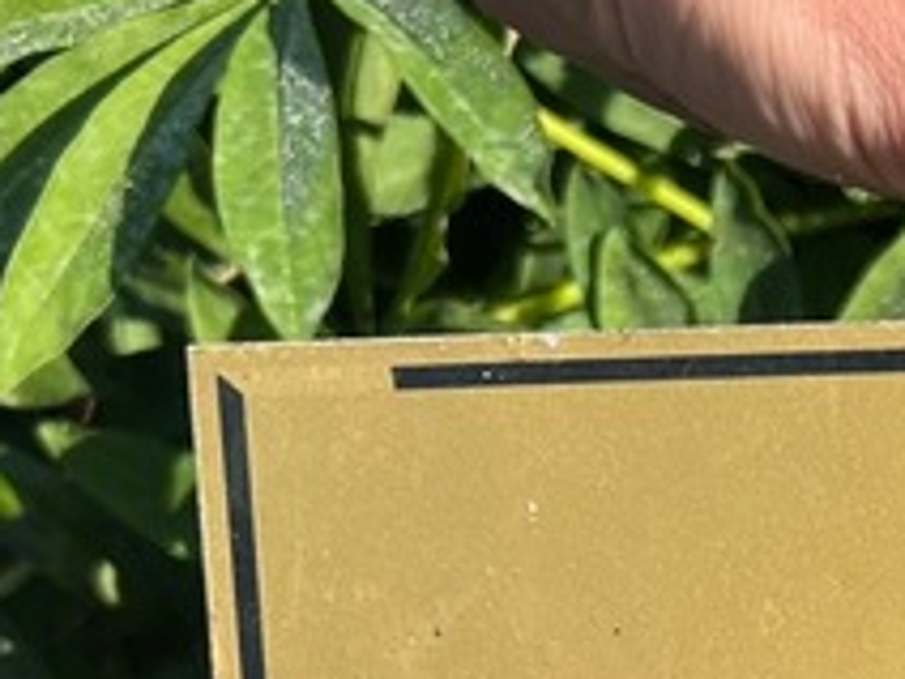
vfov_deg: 13.9
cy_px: 1098
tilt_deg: -68.2
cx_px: 1272
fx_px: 2562
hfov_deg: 18.3
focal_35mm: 98
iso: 50
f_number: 1.5
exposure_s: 1/3968
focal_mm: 5.7
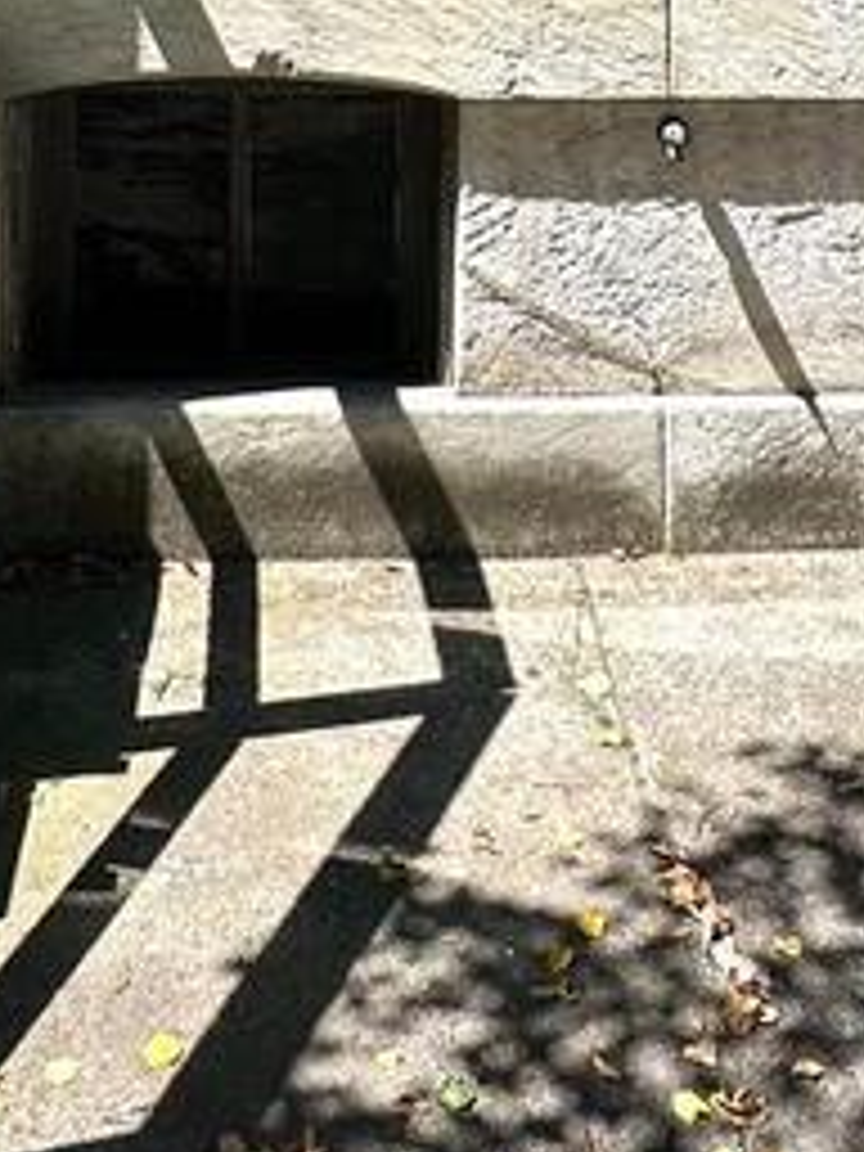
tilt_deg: +6.6
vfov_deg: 26.2
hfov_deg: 24.8
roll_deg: -0.8
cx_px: 392
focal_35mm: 59
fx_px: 1963
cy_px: -459
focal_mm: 2.22
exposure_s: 1/545
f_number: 2.2
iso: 40
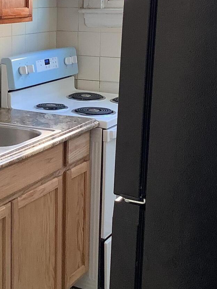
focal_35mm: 75
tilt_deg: -9.3
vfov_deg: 25.8
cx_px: 15
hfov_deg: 19.2
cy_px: 82
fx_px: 627
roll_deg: -0.5
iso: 80
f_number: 2.4
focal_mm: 3.3
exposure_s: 1/60
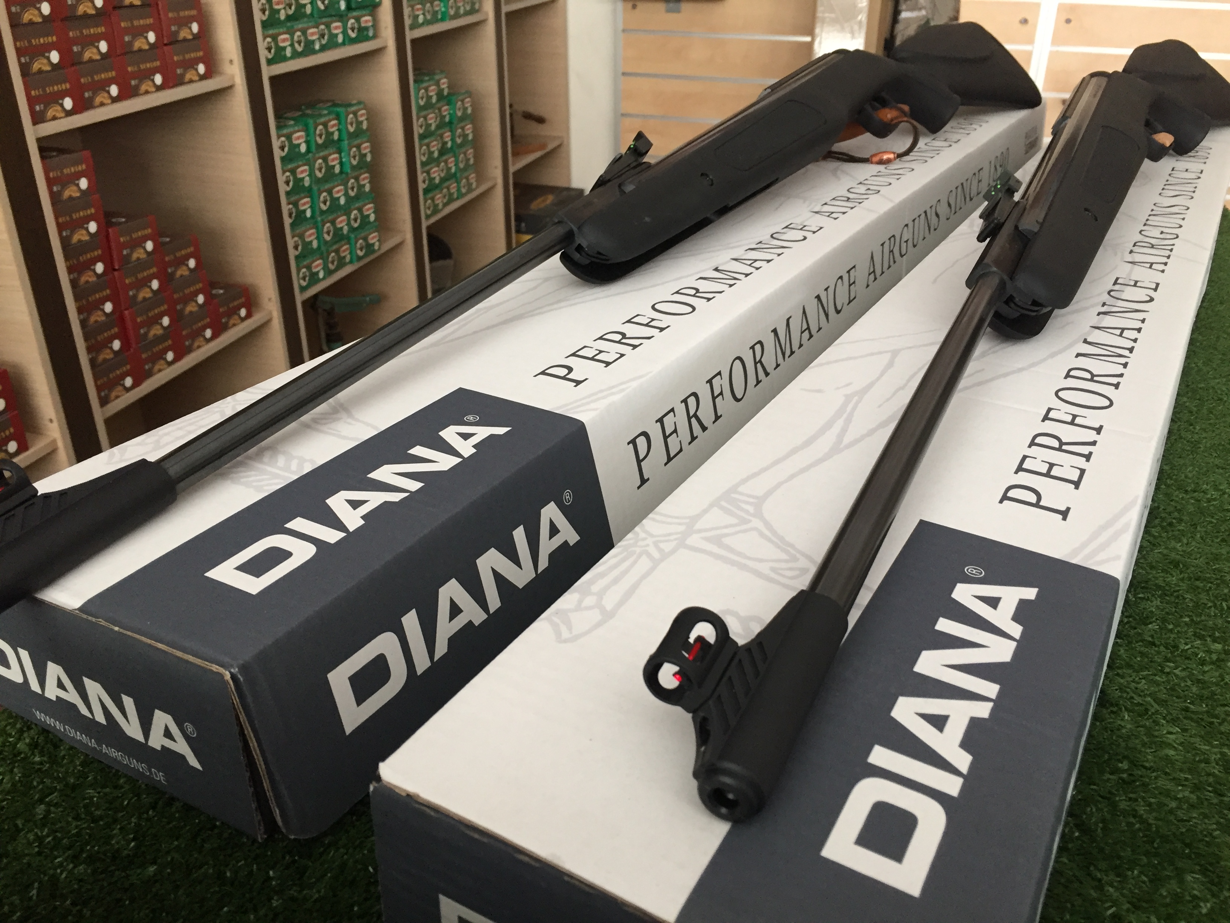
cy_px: 462
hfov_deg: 61.7
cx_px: 615
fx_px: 1030
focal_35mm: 29
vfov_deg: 48.2
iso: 160
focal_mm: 4.15
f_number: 2.2
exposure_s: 1/33
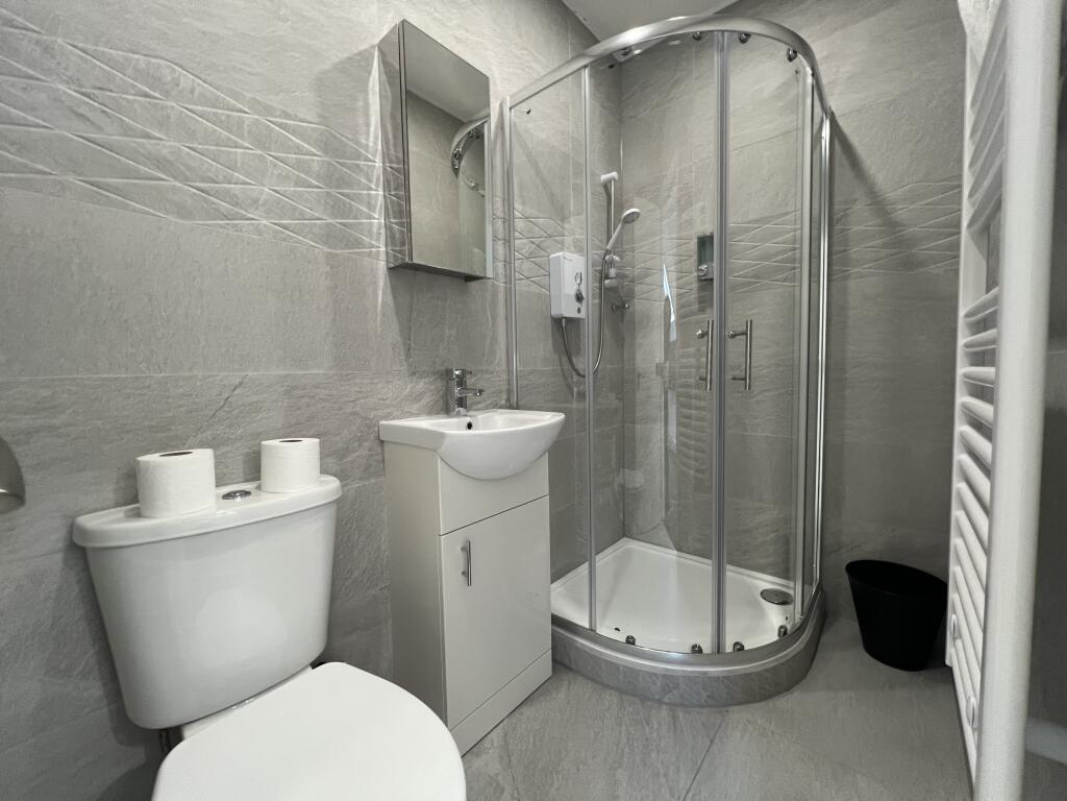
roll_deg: +0.7
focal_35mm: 13
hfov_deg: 106.2
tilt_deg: -4.3
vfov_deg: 89.9
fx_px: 401
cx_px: 534
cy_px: 400
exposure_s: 1/64
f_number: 1.8
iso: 250
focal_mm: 1.57
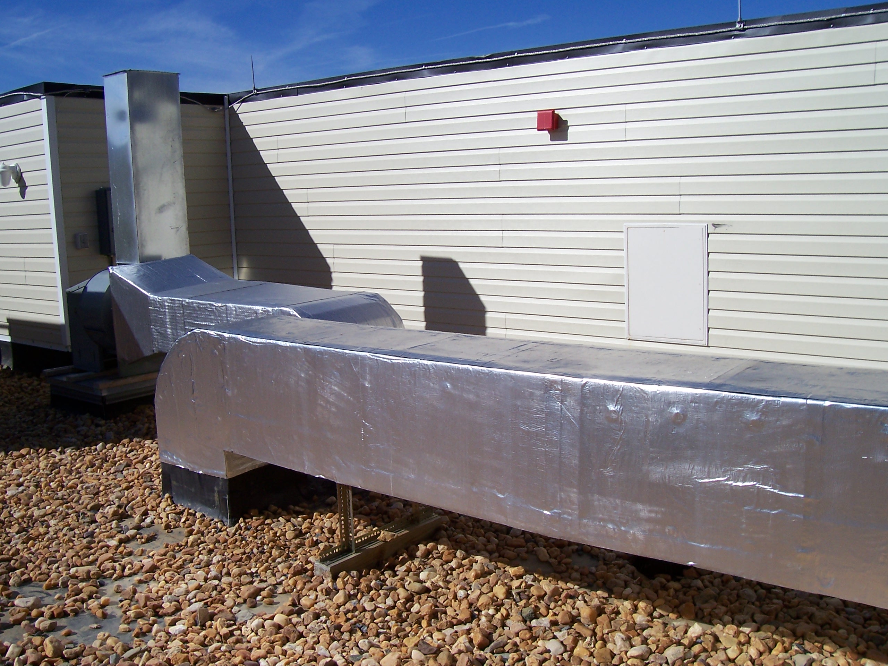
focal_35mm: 34
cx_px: 444
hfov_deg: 54.0
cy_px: 333
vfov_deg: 41.8
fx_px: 872
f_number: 5.6
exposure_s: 1/1000
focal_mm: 5.6
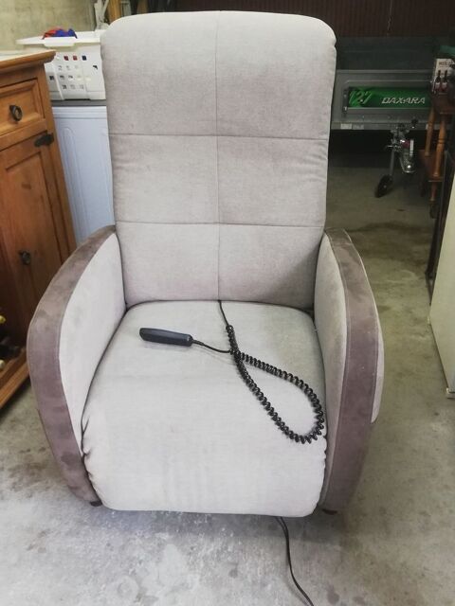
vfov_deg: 56.8
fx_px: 561
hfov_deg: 44.2
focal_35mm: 32
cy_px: 303
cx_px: 228
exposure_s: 1/33.3
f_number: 2.2
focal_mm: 3.81
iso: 320
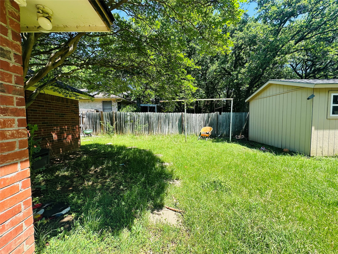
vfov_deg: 85.7
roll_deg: +0.3
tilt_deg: -3.4
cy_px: 127
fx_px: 137
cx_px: 169
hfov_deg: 102.1
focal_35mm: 14
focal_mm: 2.22
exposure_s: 1/509
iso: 40
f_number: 2.2
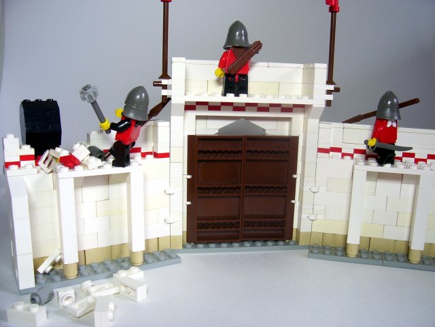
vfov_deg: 41.8
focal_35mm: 34
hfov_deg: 54.0
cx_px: 218
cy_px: 164
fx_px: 427
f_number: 2.7
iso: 80
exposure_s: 1/30
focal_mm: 5.6
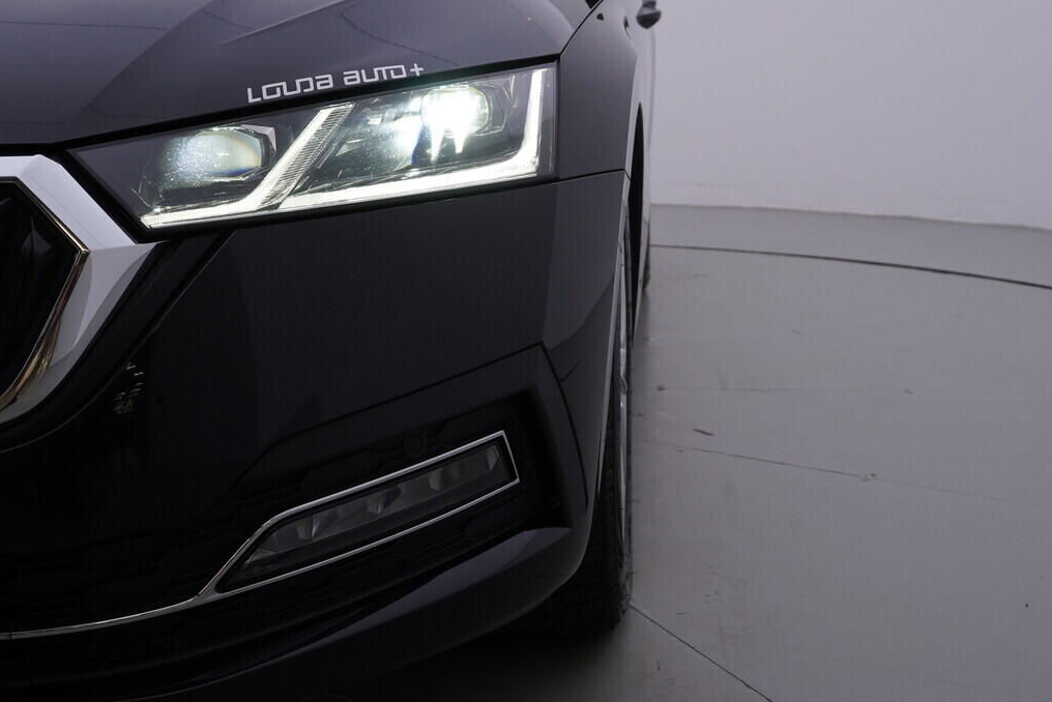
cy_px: 213
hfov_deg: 38.8
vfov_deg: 26.3
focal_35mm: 51
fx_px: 1491
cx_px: 593
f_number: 5
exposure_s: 1/125
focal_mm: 24
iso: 125
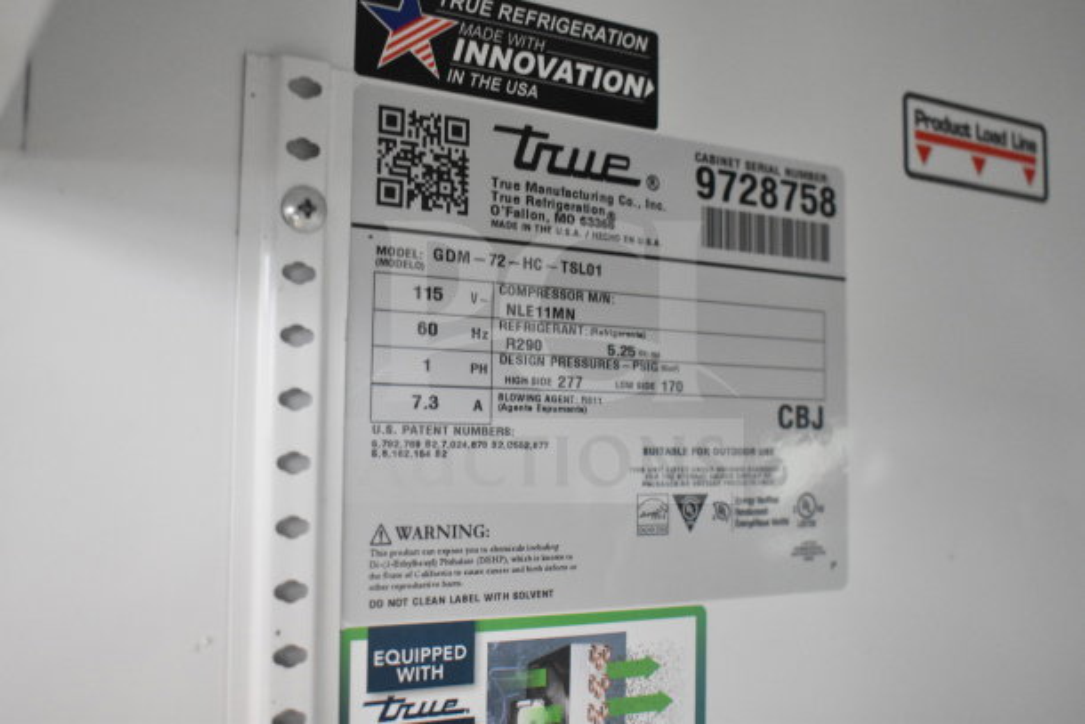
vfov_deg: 34.2
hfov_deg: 49.5
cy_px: 362
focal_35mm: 39
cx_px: 542
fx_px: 1176
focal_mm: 26
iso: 4500
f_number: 4
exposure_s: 1/40
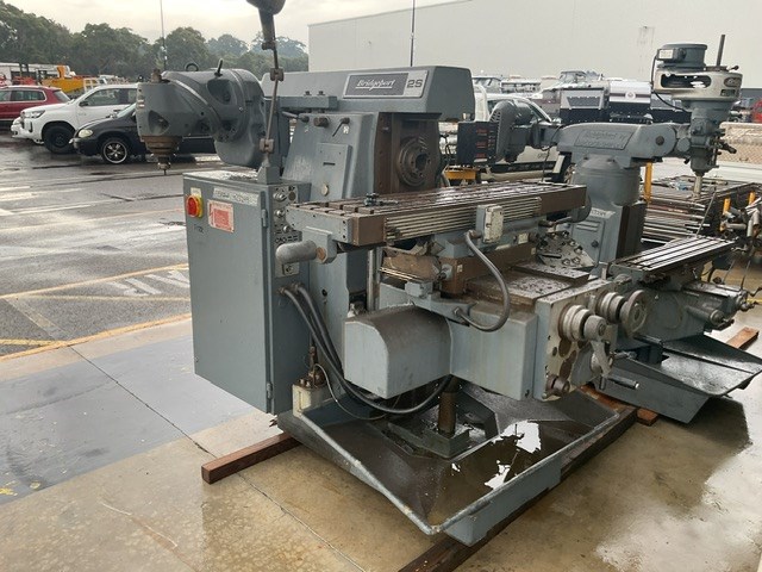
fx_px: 638
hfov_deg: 61.7
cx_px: 381
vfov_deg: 48.2
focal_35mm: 29
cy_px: 286
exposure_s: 1/60
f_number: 1.8
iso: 40
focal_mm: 3
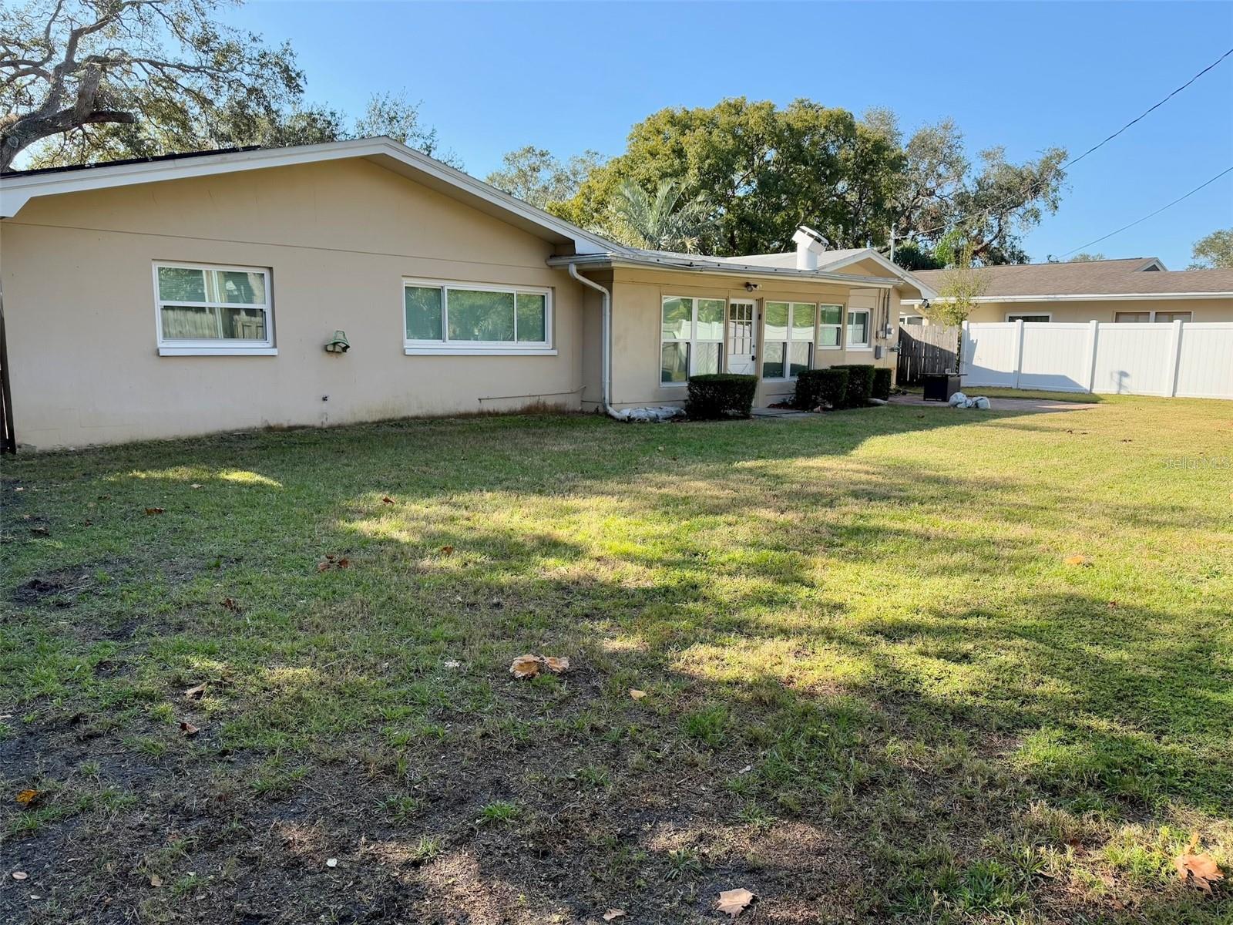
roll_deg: -0.9
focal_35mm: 24
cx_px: 616
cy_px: 462
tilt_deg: -8.2
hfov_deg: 71.6
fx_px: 855
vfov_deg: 56.8
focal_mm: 6.76
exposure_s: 1/1618
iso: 100
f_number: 1.78
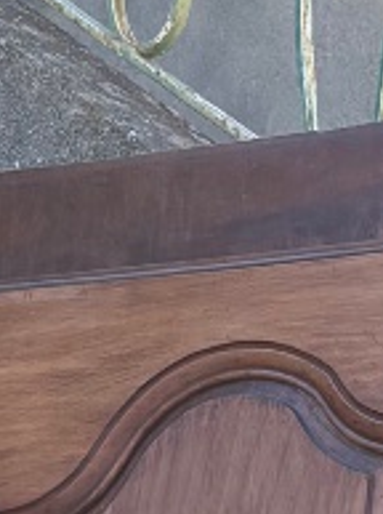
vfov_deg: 11.4
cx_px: 1194
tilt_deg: +1.2
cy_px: 898
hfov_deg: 7.8
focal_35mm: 162
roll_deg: +0.6
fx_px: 2398
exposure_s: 1/959
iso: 50
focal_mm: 5.96
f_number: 1.6
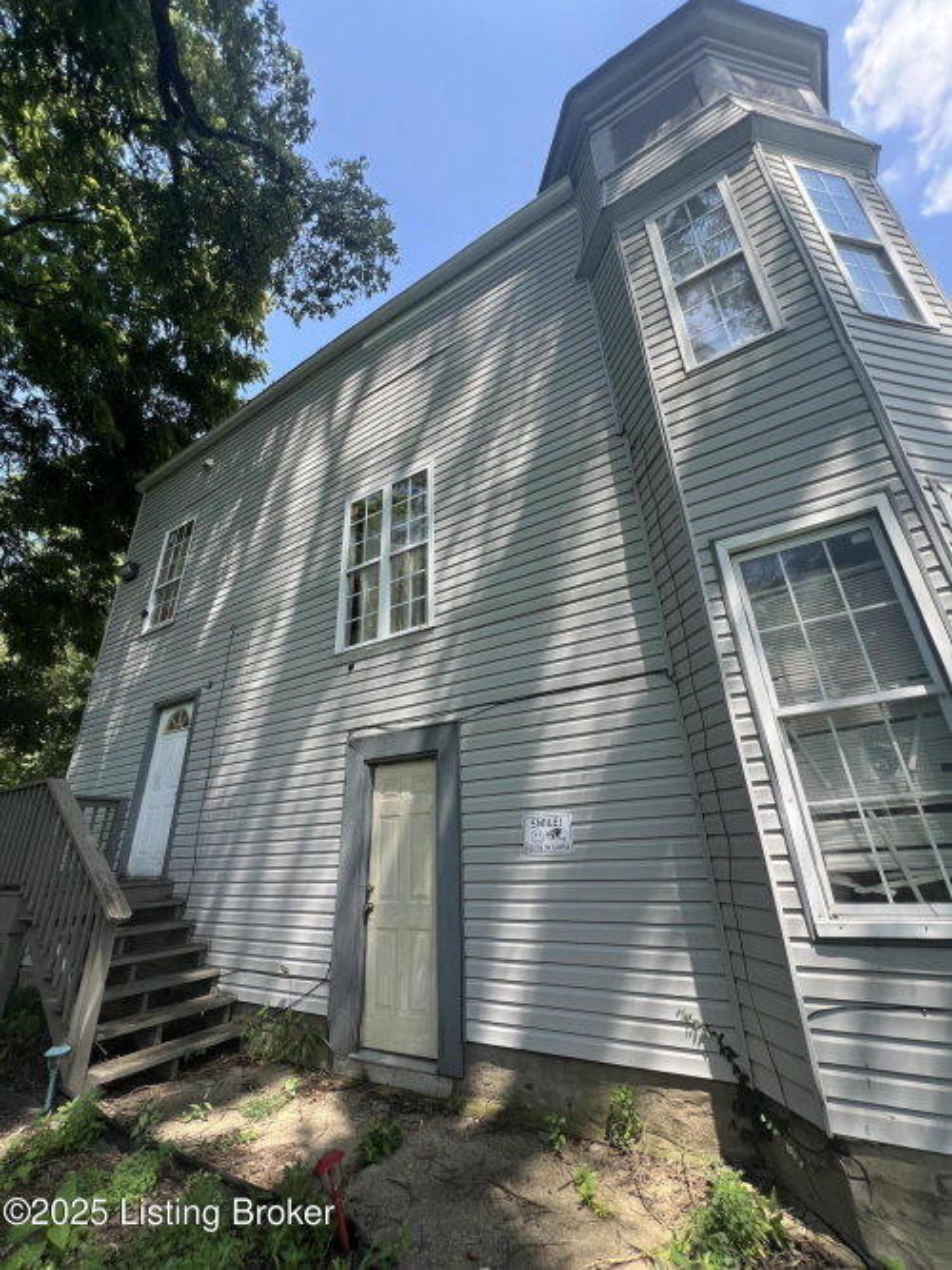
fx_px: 477
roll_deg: +0.4
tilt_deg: +23.9
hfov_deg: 89.9
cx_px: 476
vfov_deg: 106.2
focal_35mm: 13
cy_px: 635
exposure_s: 1/428
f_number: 1.8
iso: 32
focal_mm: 1.57
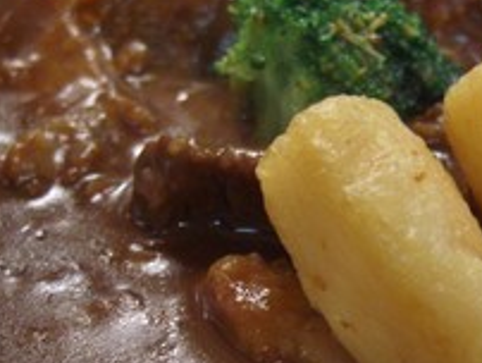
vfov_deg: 17.0
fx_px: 1213
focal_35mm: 87
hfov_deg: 22.4
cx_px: 325
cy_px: 179
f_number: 2.8
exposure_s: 1/8
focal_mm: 8
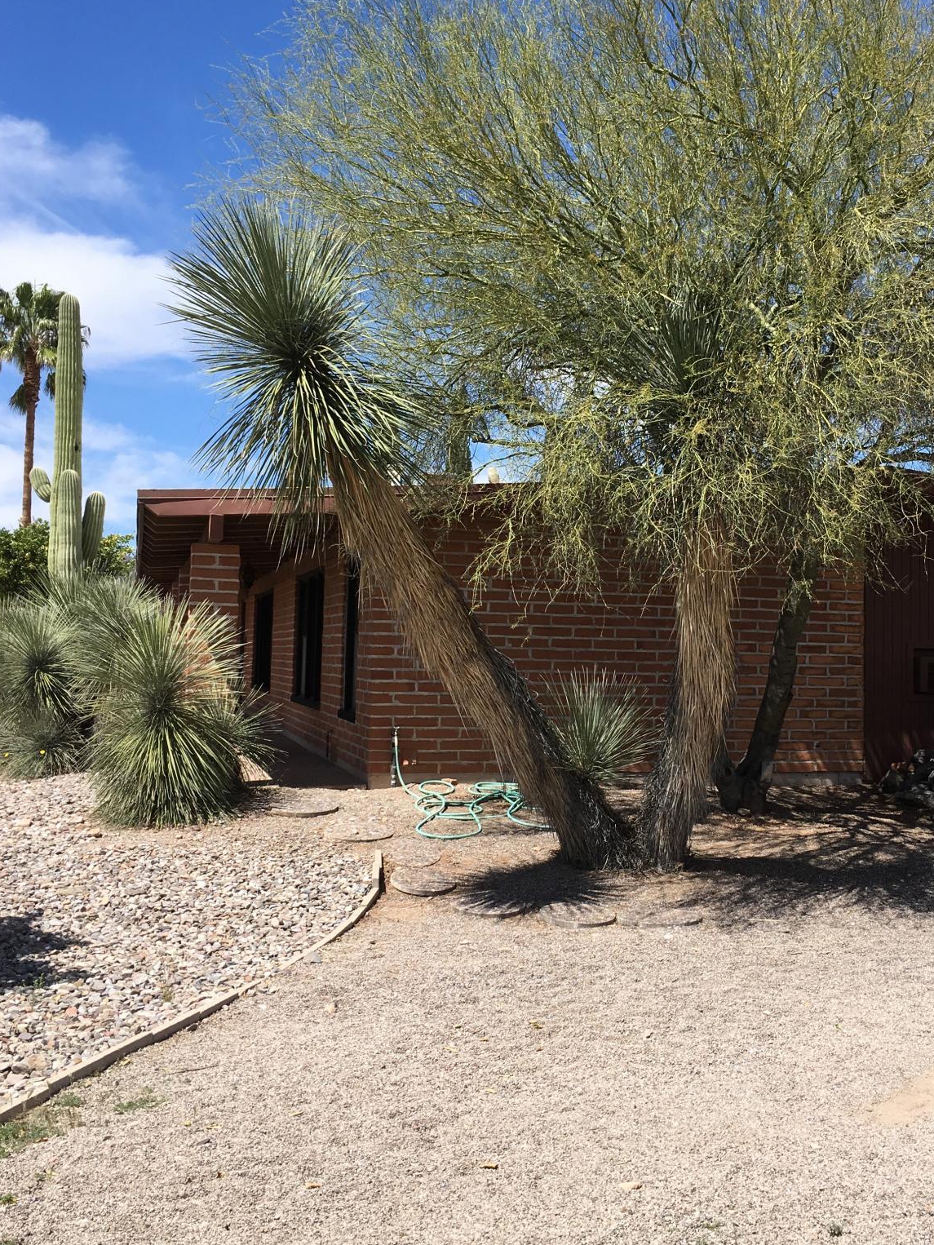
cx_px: 568
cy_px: 547
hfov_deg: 37.6
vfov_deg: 48.9
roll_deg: -1.2
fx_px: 1367
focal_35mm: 38
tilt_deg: +3.4
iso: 25
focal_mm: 4.15
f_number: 2.2
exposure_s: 1/1538
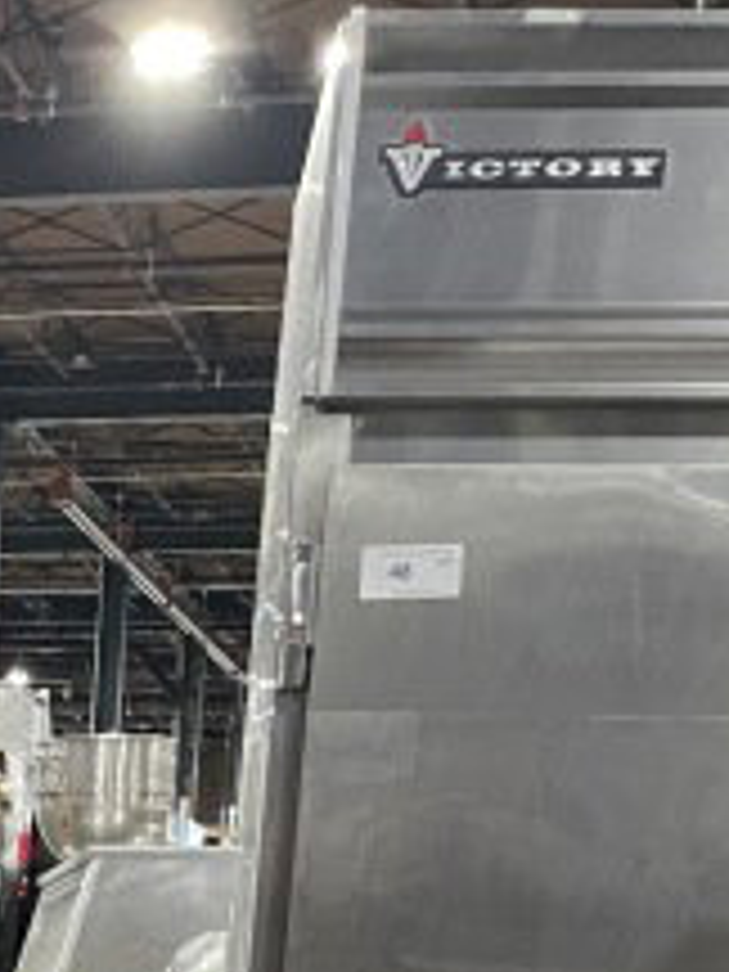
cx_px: -328
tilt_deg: -14.4
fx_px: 2752
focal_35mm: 98
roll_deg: -0.8
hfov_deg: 14.2
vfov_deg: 16.8
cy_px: 1717
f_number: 1.6
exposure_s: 1/51
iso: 500
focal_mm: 4.2
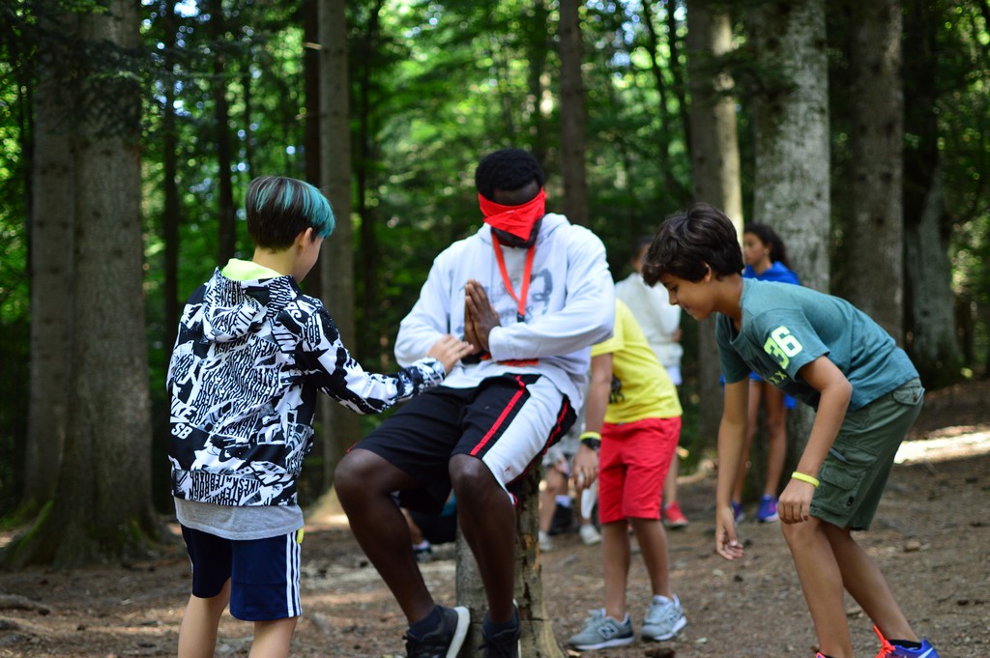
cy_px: 329
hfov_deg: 37.9
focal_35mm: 52
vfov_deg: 25.7
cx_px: 495
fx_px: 1443
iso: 400
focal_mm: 35
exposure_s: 1/320
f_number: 1.8
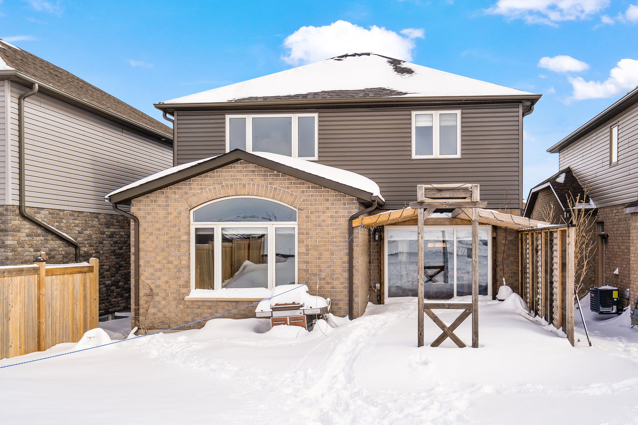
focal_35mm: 31
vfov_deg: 42.3
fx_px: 549
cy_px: 212
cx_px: 319
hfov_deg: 60.3
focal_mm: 31
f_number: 8
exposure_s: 1/160
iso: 100
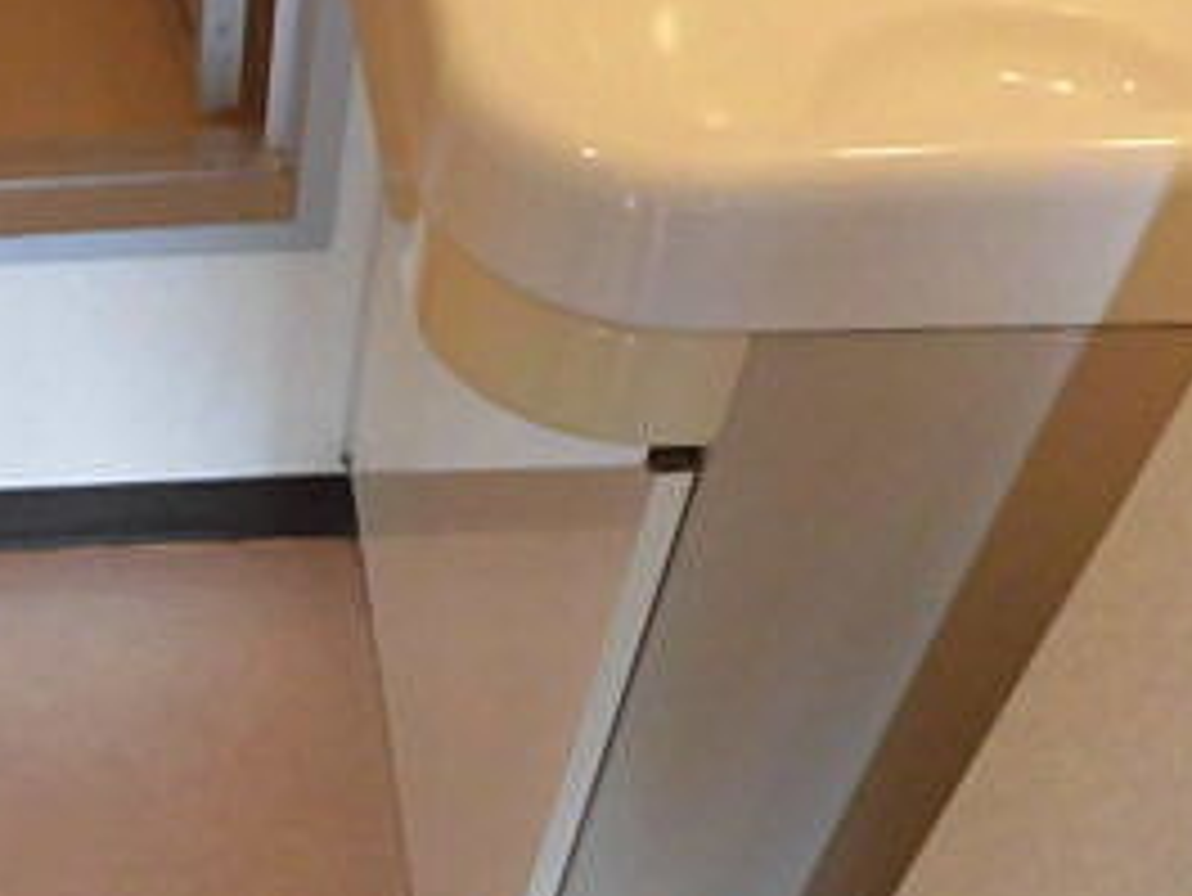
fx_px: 1998
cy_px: 1072
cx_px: 22
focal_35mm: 58
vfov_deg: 23.2
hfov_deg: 31.0
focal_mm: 4.3
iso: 320
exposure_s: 1/30
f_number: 3.1
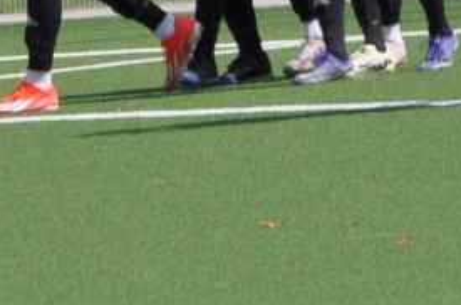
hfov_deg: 2.4
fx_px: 10898
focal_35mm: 853
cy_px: -186
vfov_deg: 1.6
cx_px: 67
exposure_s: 1/320
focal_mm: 122
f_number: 9
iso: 200
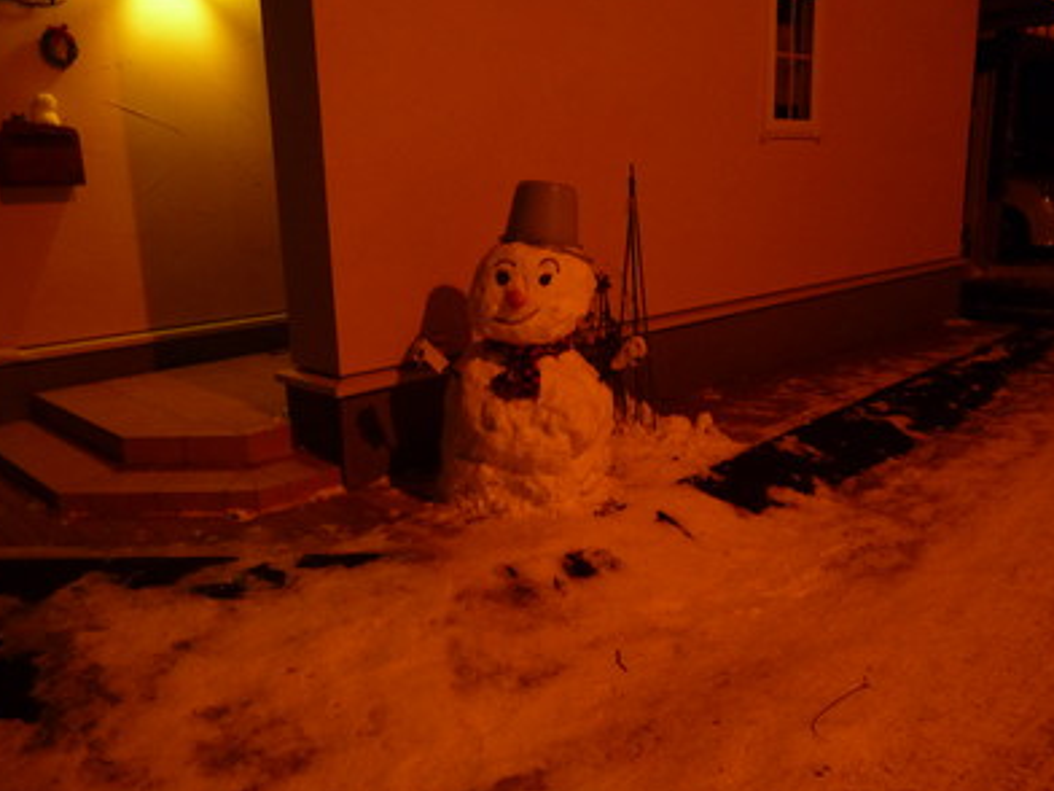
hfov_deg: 60.0
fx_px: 913
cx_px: 524
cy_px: 410
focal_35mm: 30
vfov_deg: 46.8
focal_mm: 4.7
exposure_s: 1/8
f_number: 3.3
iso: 400
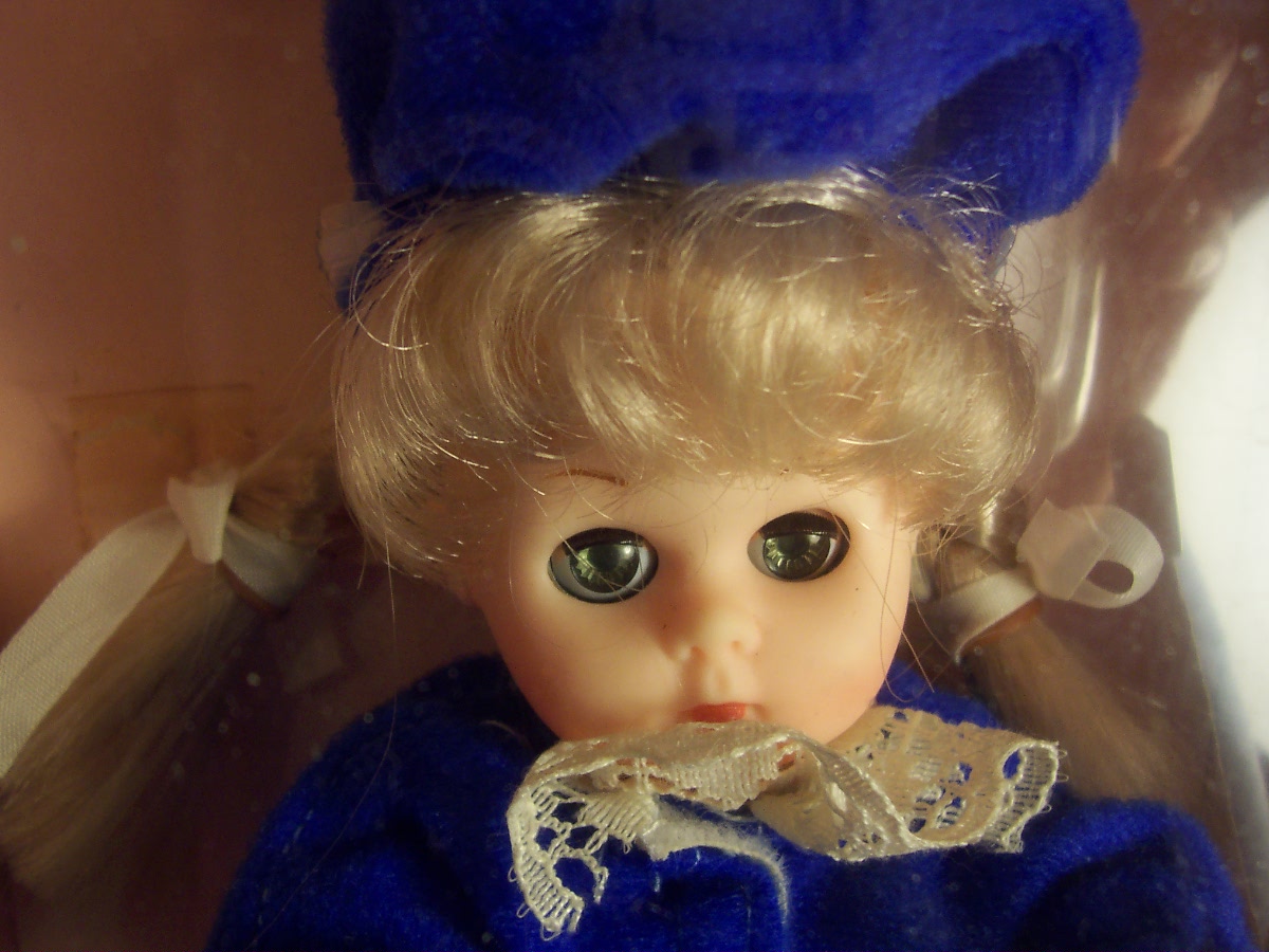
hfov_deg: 50.1
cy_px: 476
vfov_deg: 38.7
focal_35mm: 37
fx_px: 1356
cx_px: 634
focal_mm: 5.6
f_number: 2.8
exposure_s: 1/125
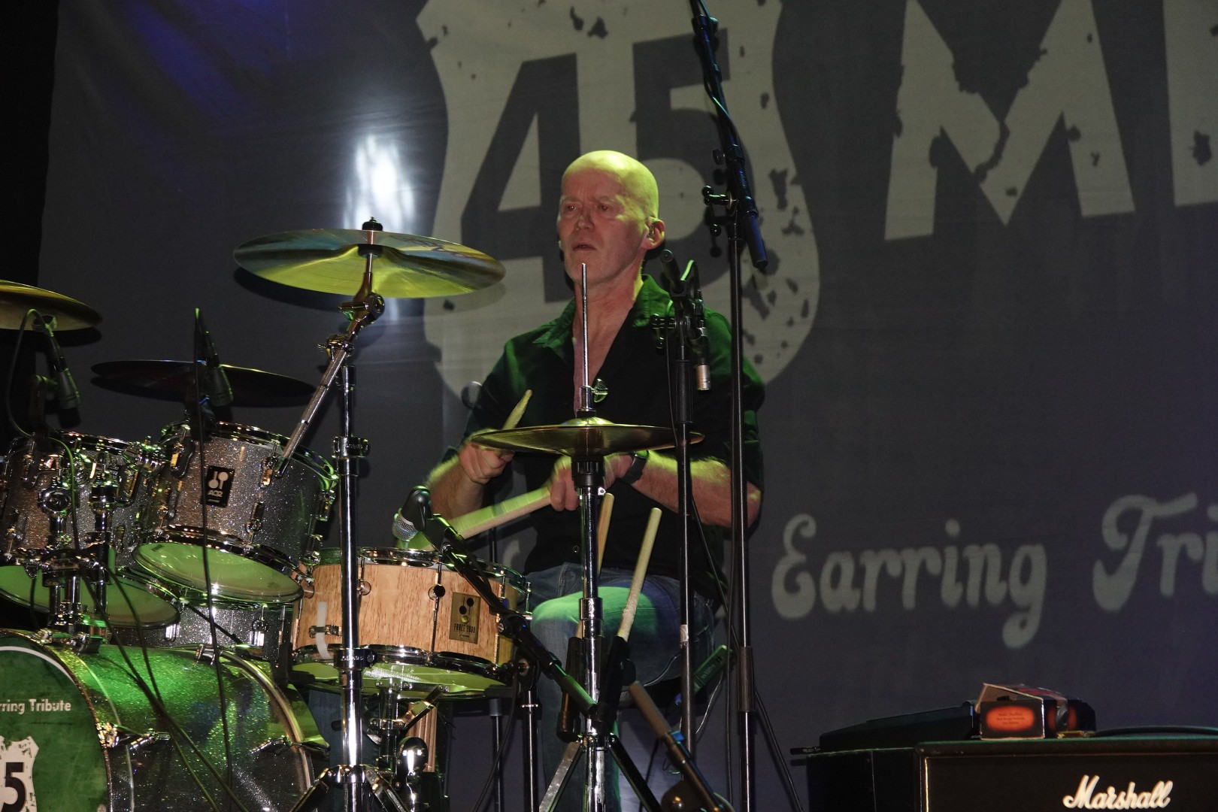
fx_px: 3891
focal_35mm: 115
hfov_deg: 17.8
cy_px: 406
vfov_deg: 11.9
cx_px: 609
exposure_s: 1/60
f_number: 4
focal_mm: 42.08
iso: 1000
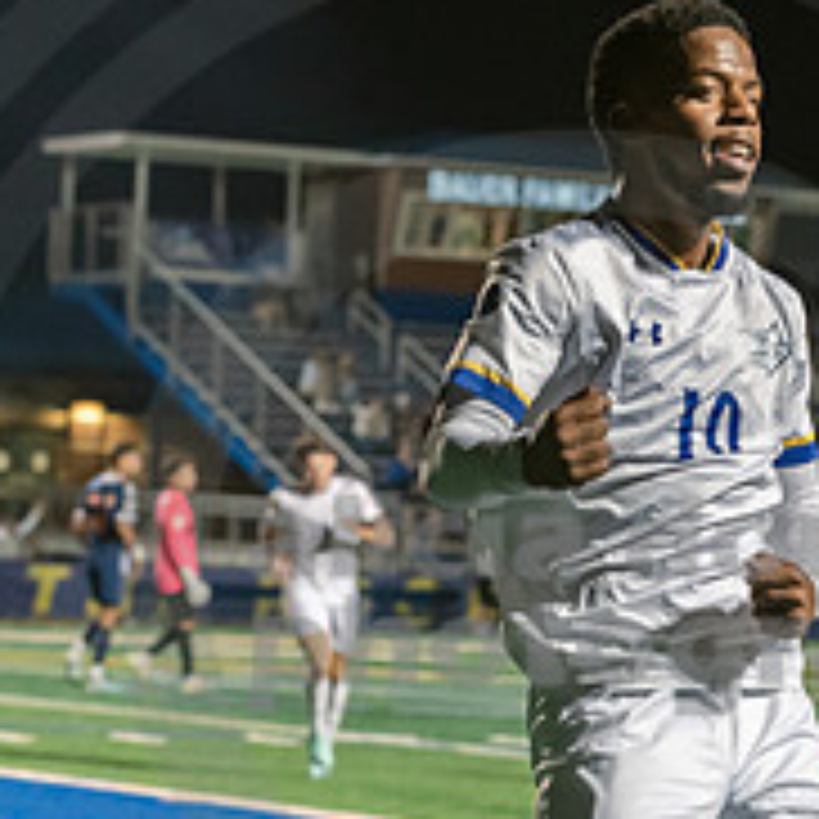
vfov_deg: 9.2
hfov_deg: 9.2
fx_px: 5086
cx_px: 562
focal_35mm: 190
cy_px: 587
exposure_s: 1/320
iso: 2500
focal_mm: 70
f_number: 3.5
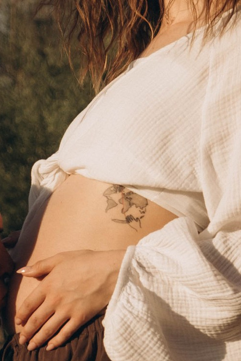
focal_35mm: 265
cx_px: 273
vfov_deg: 7.7
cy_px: 436
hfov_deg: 5.2
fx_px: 2661
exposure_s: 1/800
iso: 125
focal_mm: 48
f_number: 4.5
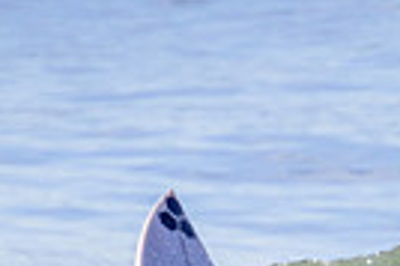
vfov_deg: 0.4
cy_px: 399
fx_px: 38531
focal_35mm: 3472
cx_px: 427
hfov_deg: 0.6
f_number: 11
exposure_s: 1/2000
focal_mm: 800
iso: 1000
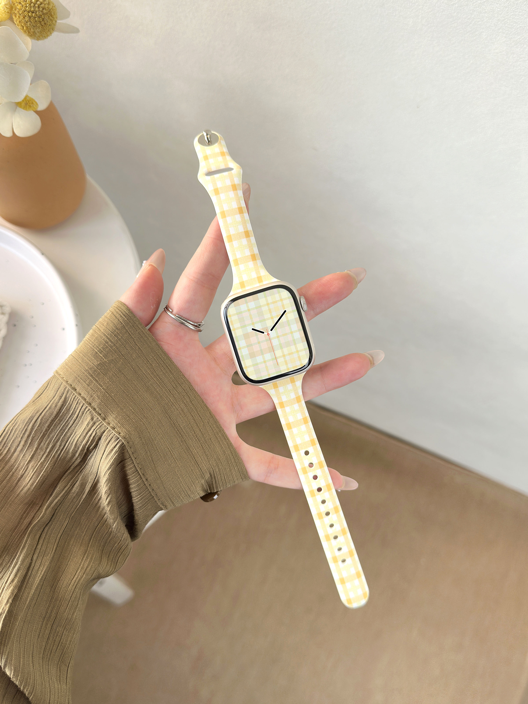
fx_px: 488
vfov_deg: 71.6
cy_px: 352
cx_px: 264
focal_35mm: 24
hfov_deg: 56.8
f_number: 1.78
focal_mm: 6.86
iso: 64
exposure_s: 1/121
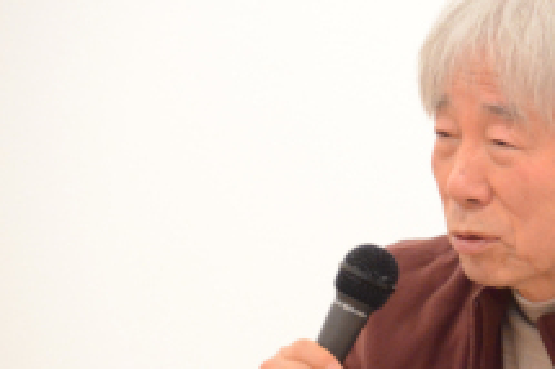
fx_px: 9012
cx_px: 506
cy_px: 232
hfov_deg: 3.5
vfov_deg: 2.3
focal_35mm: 585
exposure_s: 1/30
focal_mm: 200
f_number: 5.6
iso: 5000
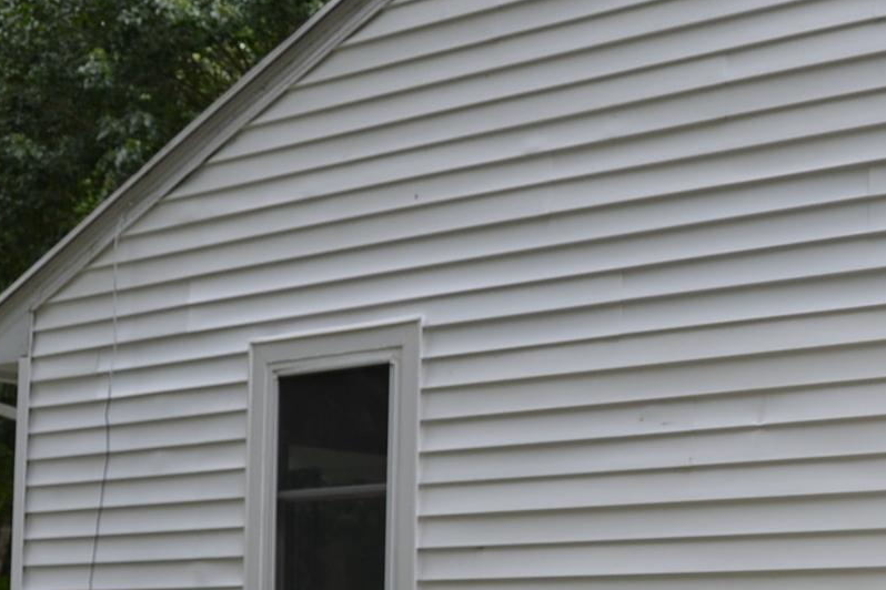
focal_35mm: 77
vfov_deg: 17.6
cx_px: 929
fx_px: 1895
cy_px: 469
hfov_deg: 24.8
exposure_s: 1/125
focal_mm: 20
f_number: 5.6
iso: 110
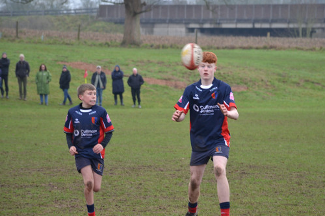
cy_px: 105
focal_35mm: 269
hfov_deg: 7.7
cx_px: 188
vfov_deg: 5.1
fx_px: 2428
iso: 400
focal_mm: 140
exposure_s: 1/250
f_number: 5.6
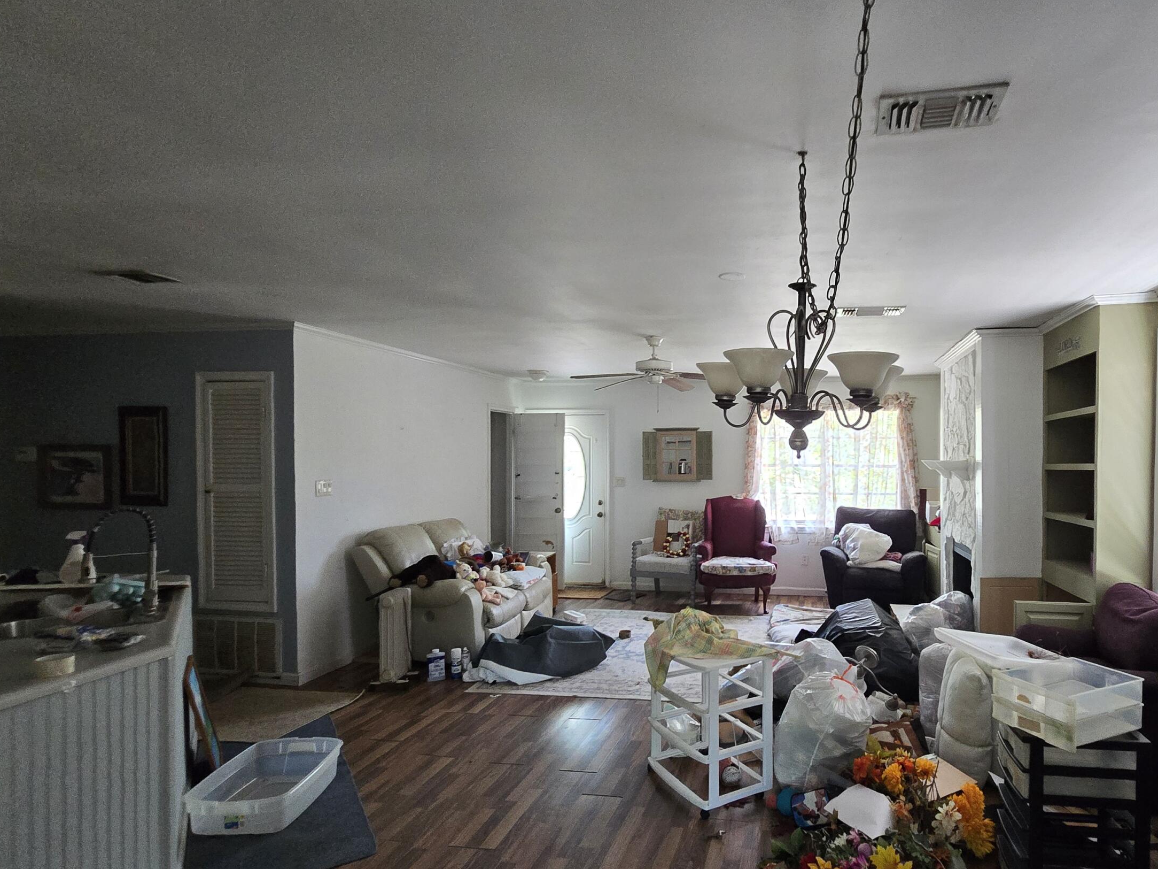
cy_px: 470
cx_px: 727
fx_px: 602
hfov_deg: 86.0
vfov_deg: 71.5
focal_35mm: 18
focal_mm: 2.2
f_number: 2.2
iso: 500
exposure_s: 1/60
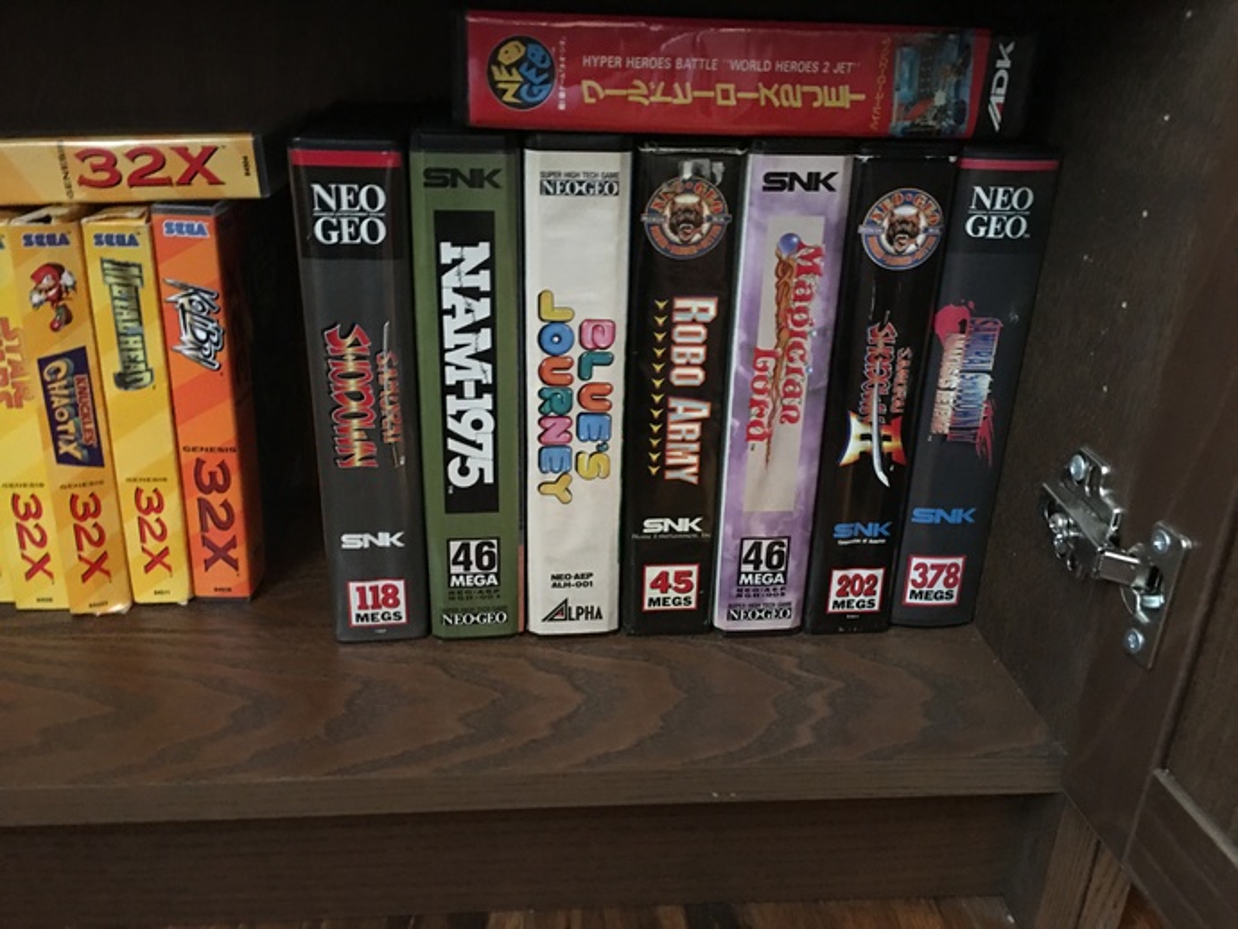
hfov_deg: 61.6
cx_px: 619
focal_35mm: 29
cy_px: 464
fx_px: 1038
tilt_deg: -23.0
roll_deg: -3.1
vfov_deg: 48.3
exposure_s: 1/4
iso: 160
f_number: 2.2
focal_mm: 4.15
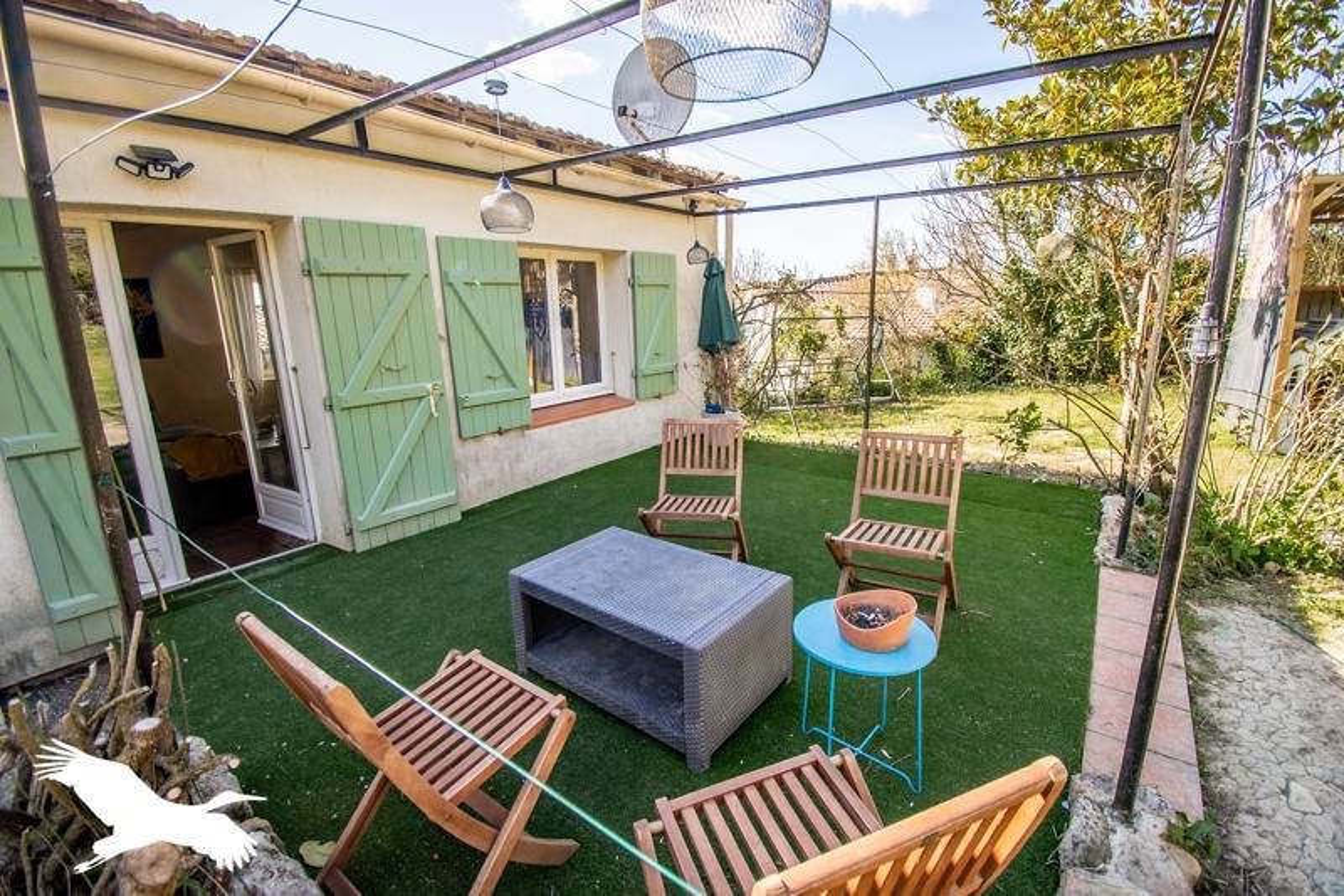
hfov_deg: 100.4
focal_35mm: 15
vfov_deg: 77.3
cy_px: 448
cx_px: 672
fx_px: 560
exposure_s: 1/400
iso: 200
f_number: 5
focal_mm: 10
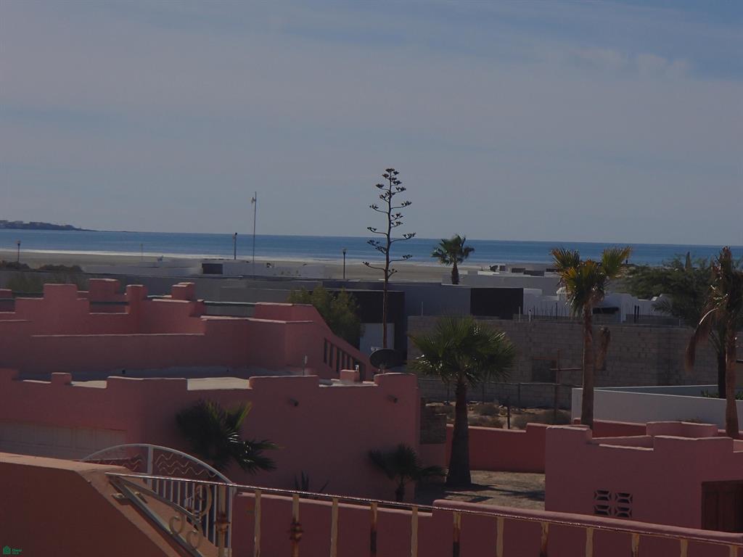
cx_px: 372
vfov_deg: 10.6
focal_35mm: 140
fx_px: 3005
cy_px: 278
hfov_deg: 14.1
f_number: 18
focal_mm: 25
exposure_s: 1/200
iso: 100
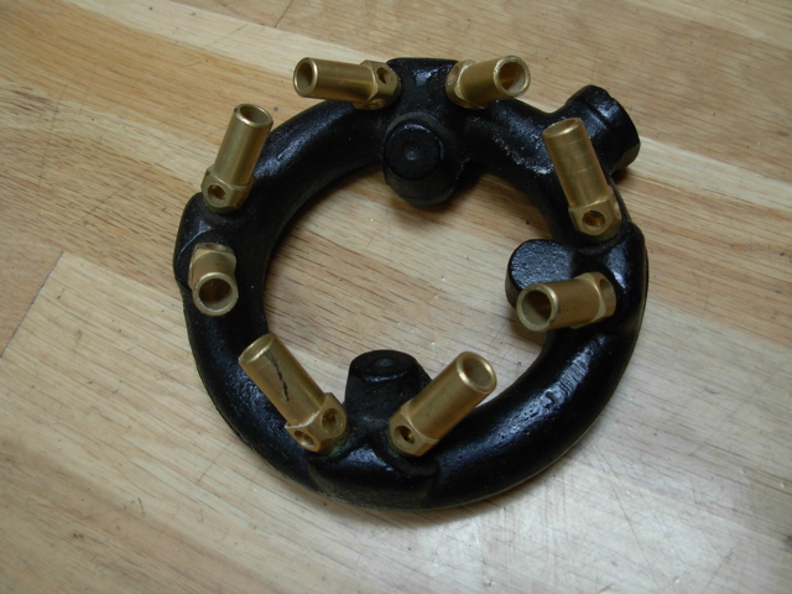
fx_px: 869
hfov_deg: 49.0
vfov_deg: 37.7
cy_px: 297
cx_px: 396
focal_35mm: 38
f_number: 2.9
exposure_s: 1/55.3
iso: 79
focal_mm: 6.3
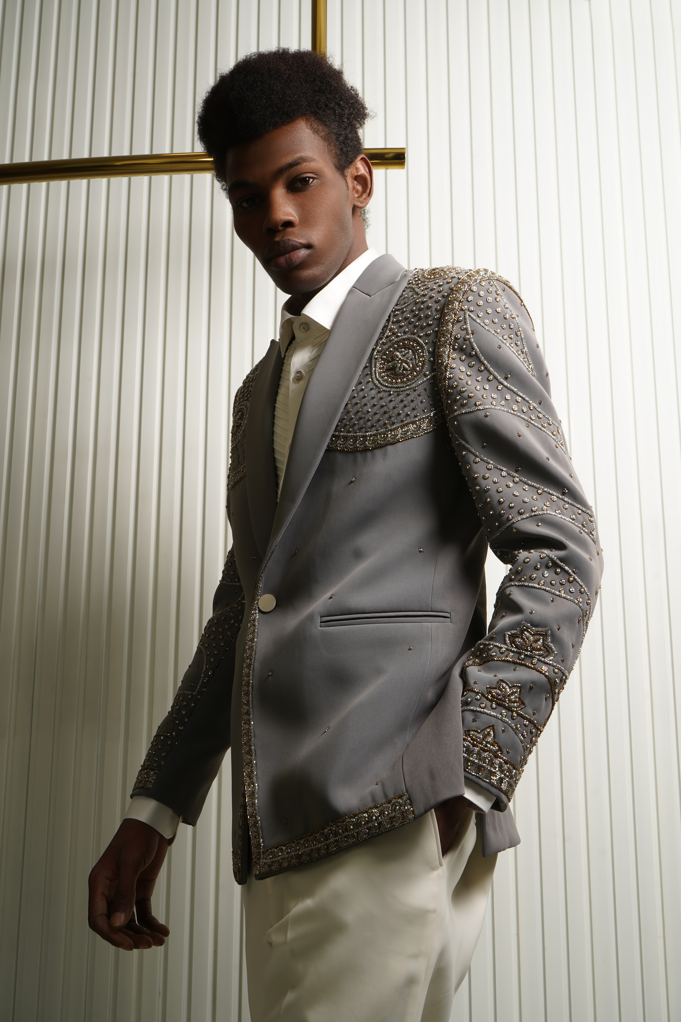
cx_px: 340
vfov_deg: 53.1
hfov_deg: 36.9
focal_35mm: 36
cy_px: 511
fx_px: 1021
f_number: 13
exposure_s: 1/100
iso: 100
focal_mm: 36
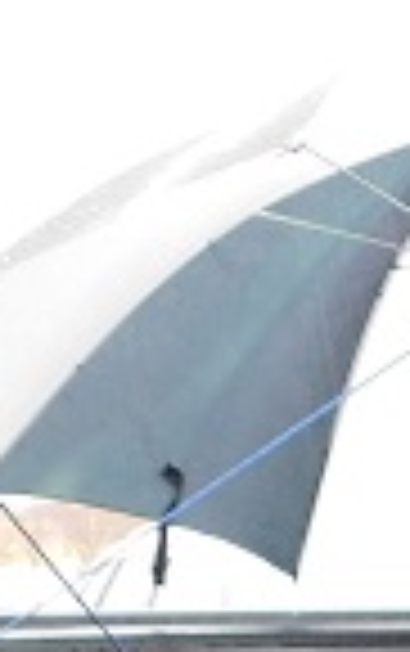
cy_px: 650
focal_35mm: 182
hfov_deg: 6.6
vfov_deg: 11.4
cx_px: 1203
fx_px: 3244
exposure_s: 1/30
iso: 360
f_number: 3.5
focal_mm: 6.3
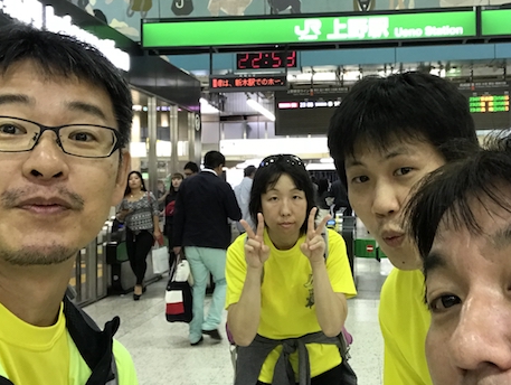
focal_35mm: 42
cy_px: 166
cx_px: 300
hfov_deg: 44.6
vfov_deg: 34.4
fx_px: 621
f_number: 2.2
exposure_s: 1/33
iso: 125
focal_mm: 2.87
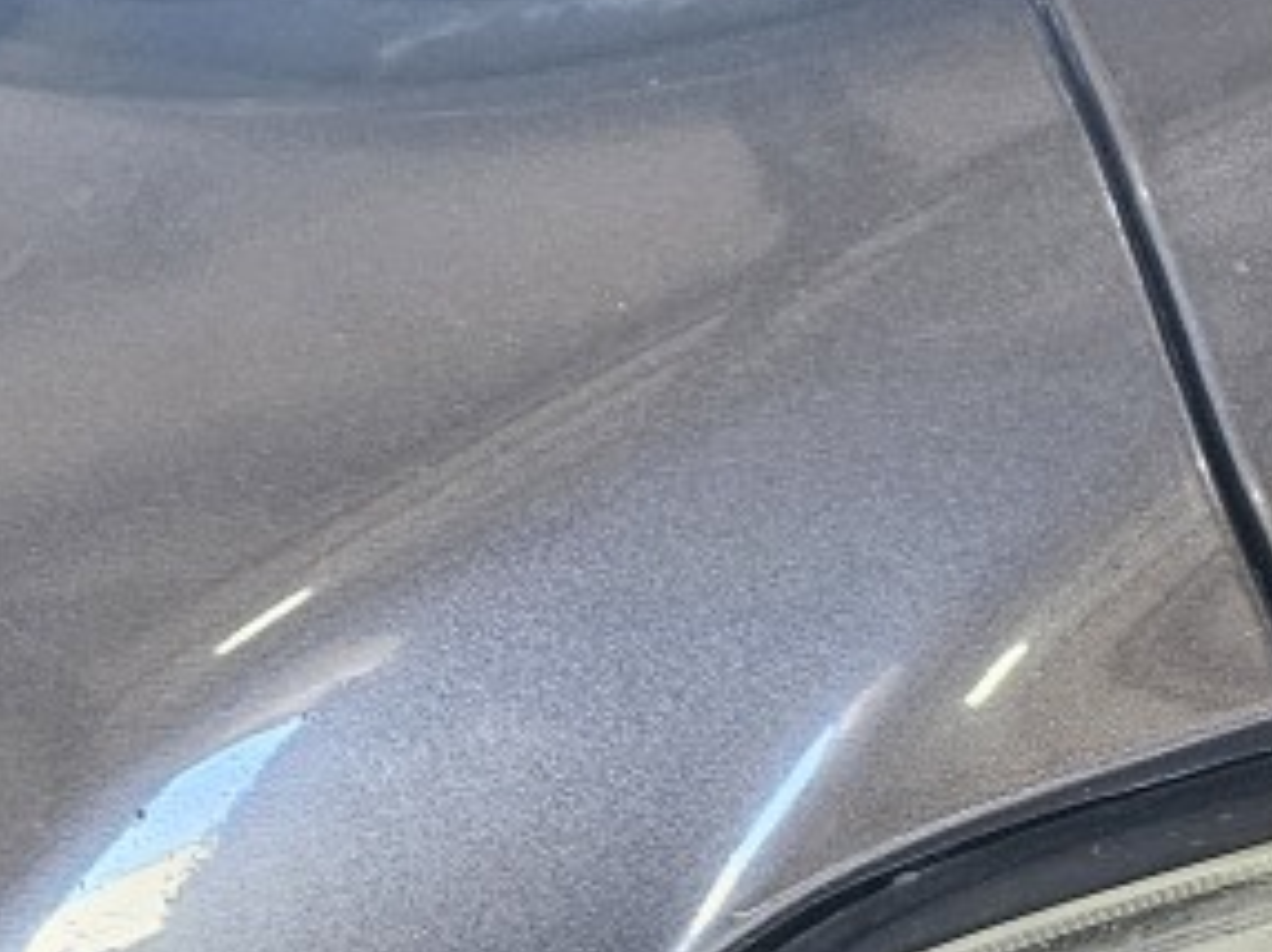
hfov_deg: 16.5
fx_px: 3782
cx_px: 2157
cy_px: 996
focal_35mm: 103
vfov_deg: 14.1
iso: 500
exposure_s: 1/120
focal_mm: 5.4
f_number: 1.8
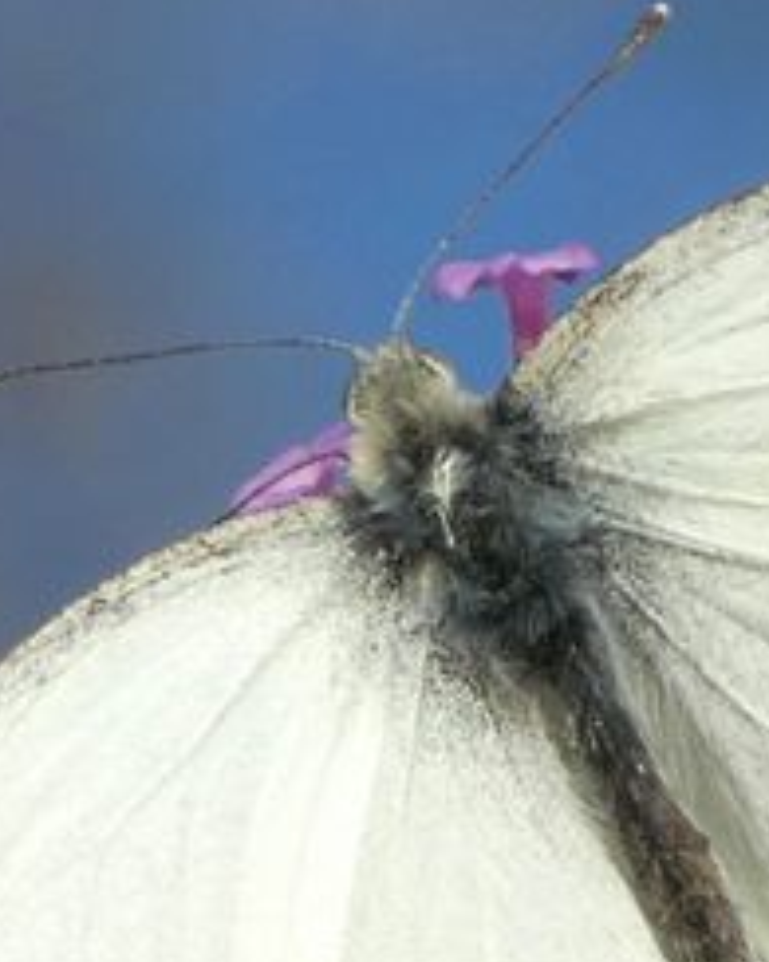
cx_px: 519
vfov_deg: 2.1
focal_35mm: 934
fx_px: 26588
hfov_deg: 1.7
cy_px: 674
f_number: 5.5
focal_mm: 49.1
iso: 80
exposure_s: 1/200
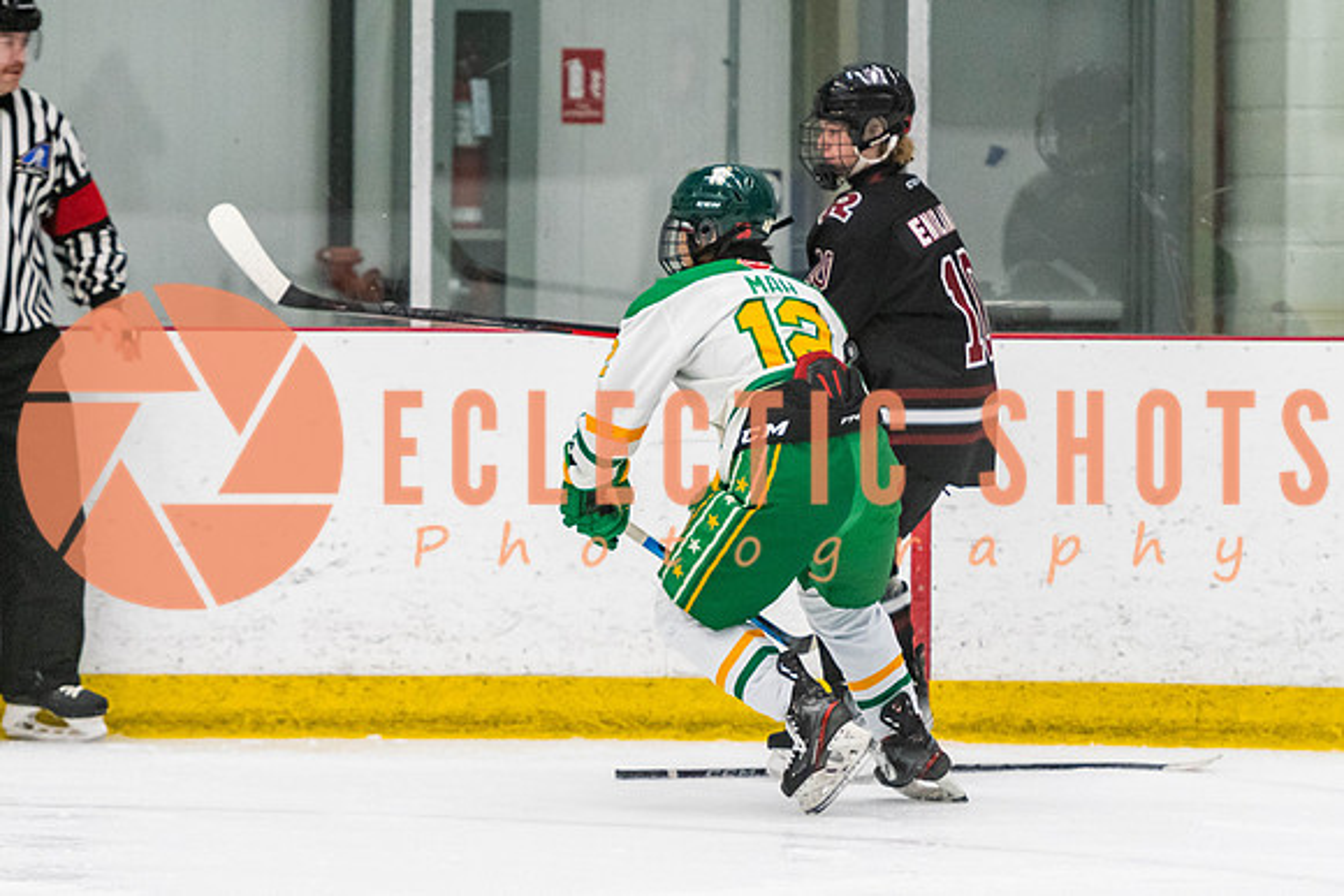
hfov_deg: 6.9
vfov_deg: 4.6
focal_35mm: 298
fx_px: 11112
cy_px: 448
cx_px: 742
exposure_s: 1/640
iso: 1800
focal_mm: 160
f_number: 2.8
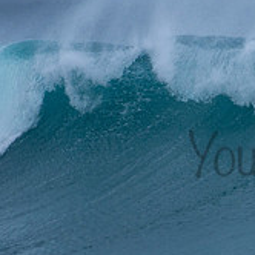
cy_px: 141
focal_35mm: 2136
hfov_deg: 0.8
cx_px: 347
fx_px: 17802
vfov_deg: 0.8
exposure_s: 1/1000
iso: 250
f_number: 5.6
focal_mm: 480
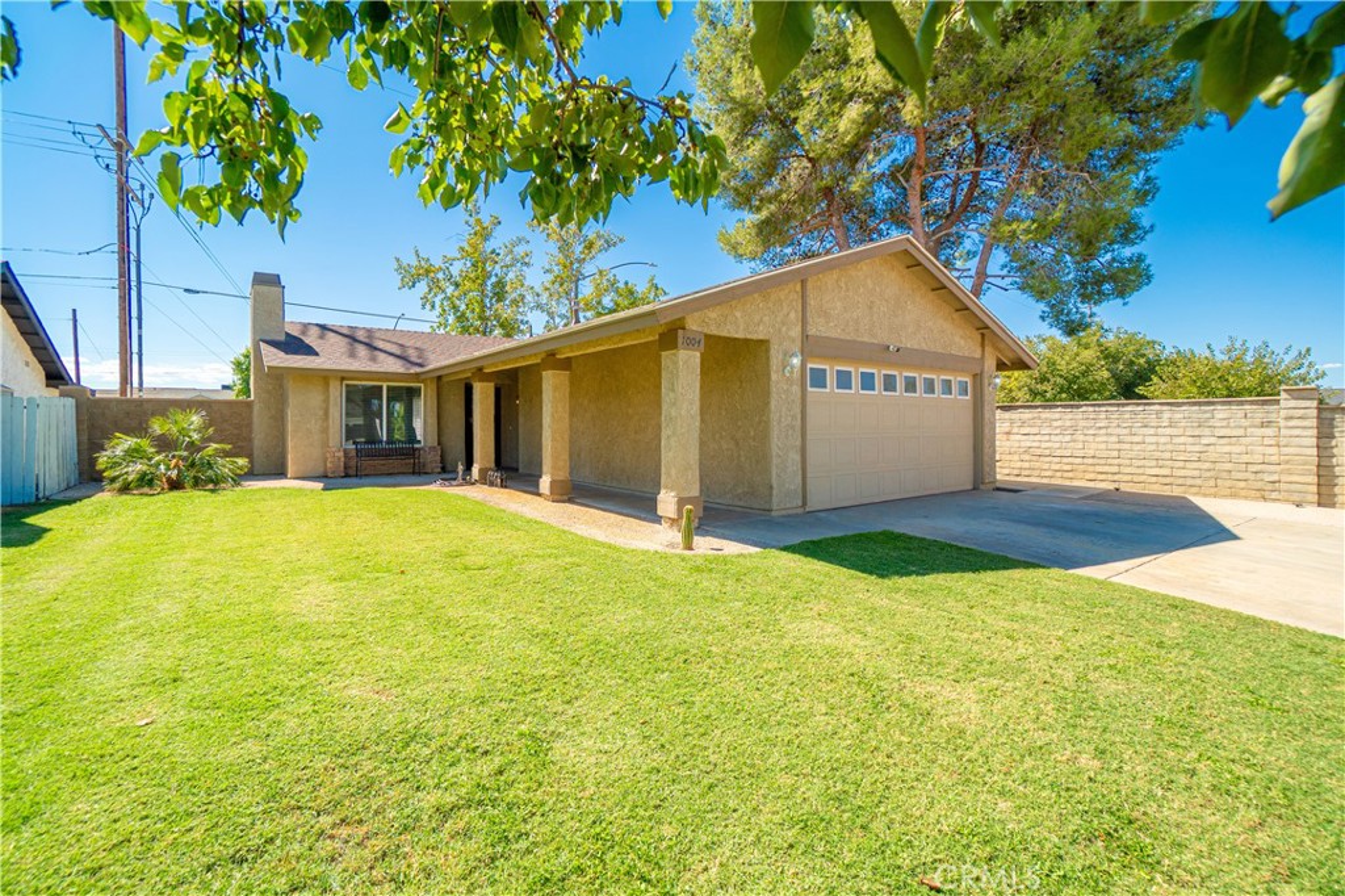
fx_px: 560
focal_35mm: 15
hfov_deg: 100.4
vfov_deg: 77.3
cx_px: 672
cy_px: 448
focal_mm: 10
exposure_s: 1/250
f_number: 6.3
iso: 100
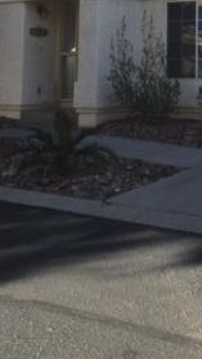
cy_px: -4
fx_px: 697
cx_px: 213
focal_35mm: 73
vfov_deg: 27.3
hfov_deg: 16.1
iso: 32
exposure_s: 1/1014
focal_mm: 4.15
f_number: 2.2
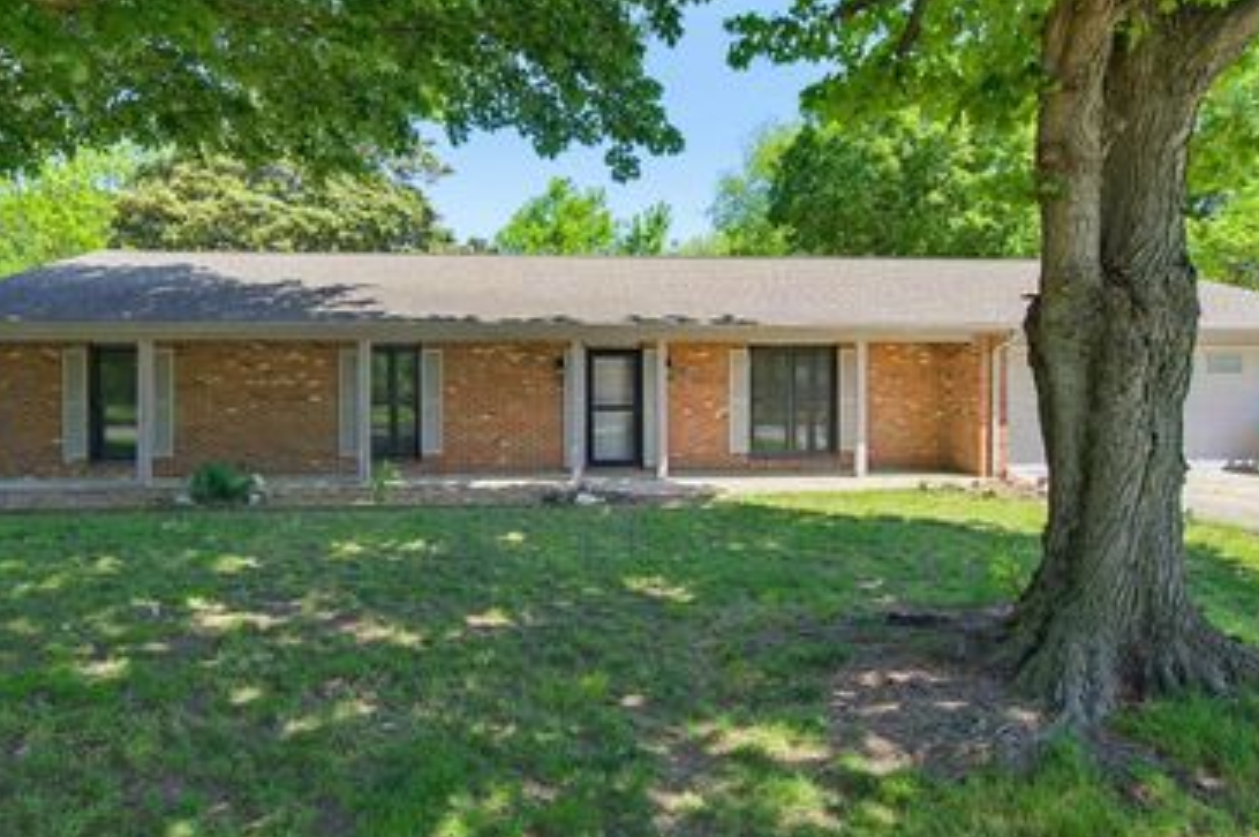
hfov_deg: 78.6
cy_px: 389
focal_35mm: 22
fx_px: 769
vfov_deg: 57.1
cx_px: 612
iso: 200
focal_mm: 16
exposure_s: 1/50
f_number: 6.3
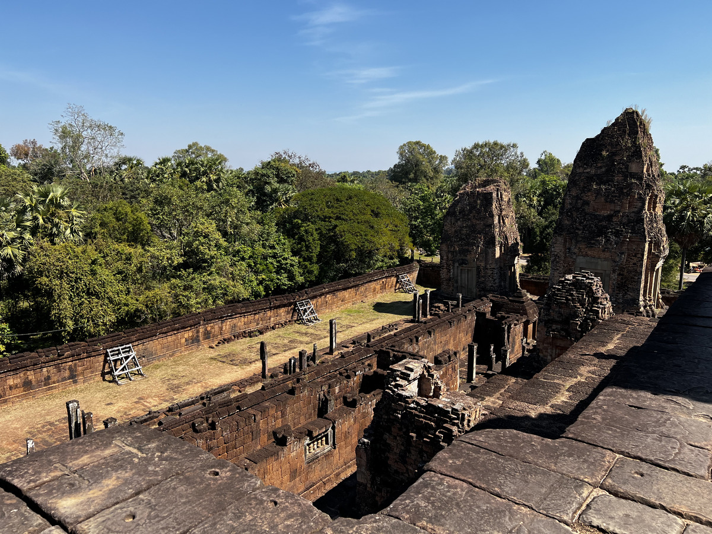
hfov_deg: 67.3
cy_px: 267
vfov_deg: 53.1
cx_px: 356
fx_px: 535
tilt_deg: -10.1
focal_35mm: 26
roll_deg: -0.2
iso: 50
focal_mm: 5.7
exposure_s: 1/2994
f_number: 1.5
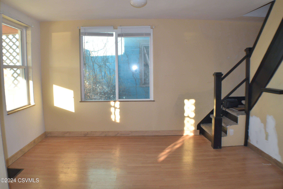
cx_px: 142
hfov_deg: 53.1
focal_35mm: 36
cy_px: 94
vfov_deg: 36.9
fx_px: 283
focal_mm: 24
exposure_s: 1/200
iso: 800
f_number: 6.3
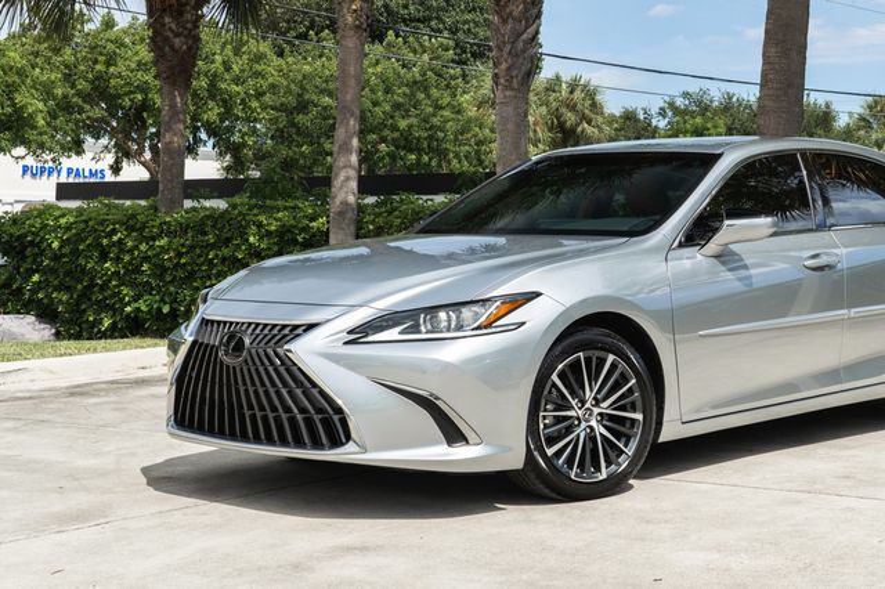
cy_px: 271
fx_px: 1581
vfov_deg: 21.1
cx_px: 655
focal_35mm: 64
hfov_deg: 30.8
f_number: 10
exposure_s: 1/50
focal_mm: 39
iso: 100
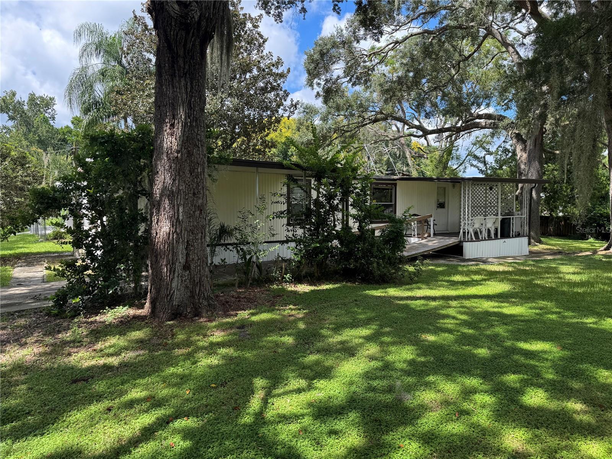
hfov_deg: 71.6
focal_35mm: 24
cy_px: 230
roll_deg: +0.3
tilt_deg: -4.0
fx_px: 424
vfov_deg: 56.8
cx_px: 306
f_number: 1.78
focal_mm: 6.76
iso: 80
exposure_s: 1/864
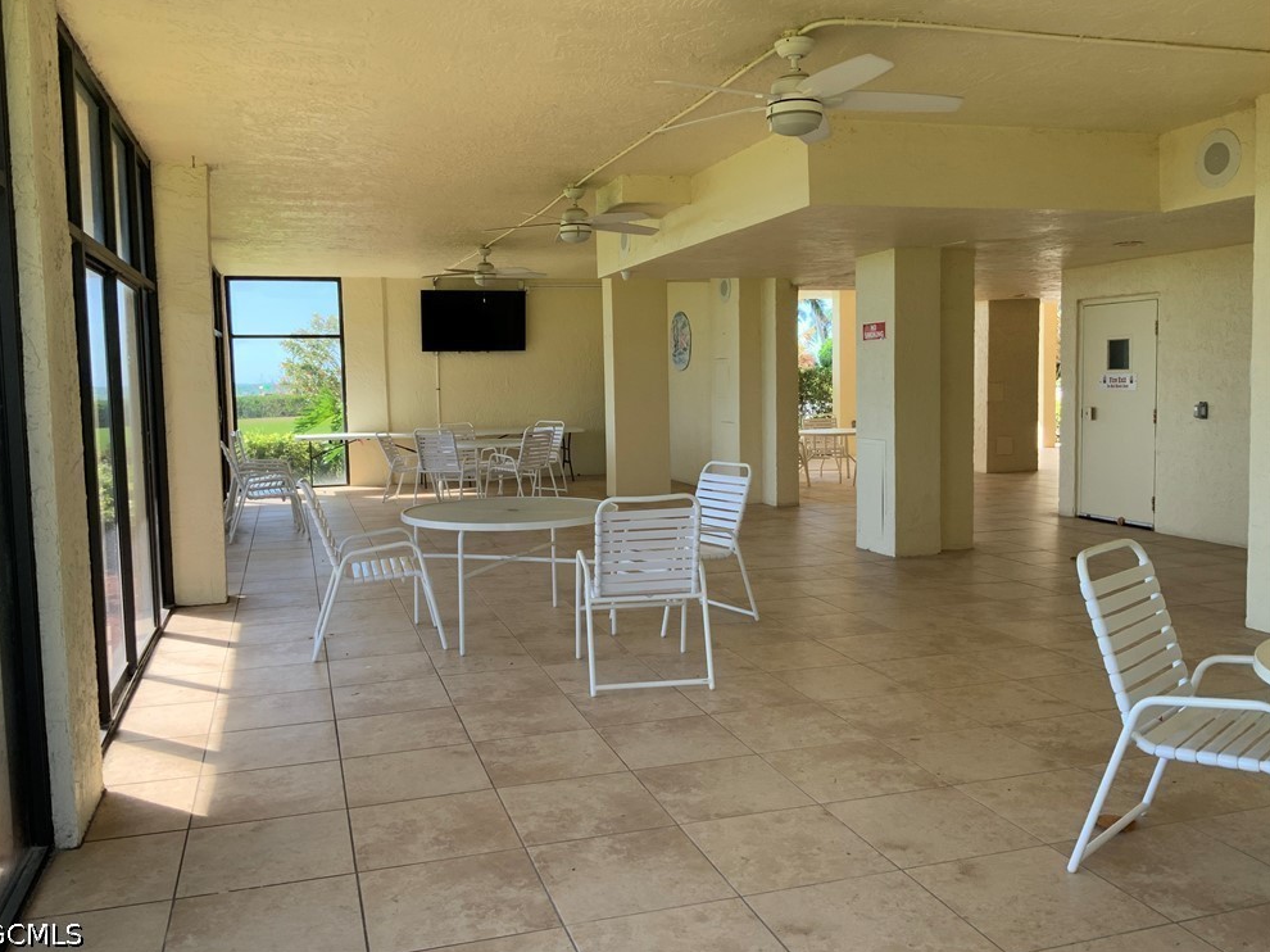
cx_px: 618
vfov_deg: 46.8
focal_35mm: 30
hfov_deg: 60.0
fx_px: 1100
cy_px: 463
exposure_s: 1/168
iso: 16
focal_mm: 3
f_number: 1.8
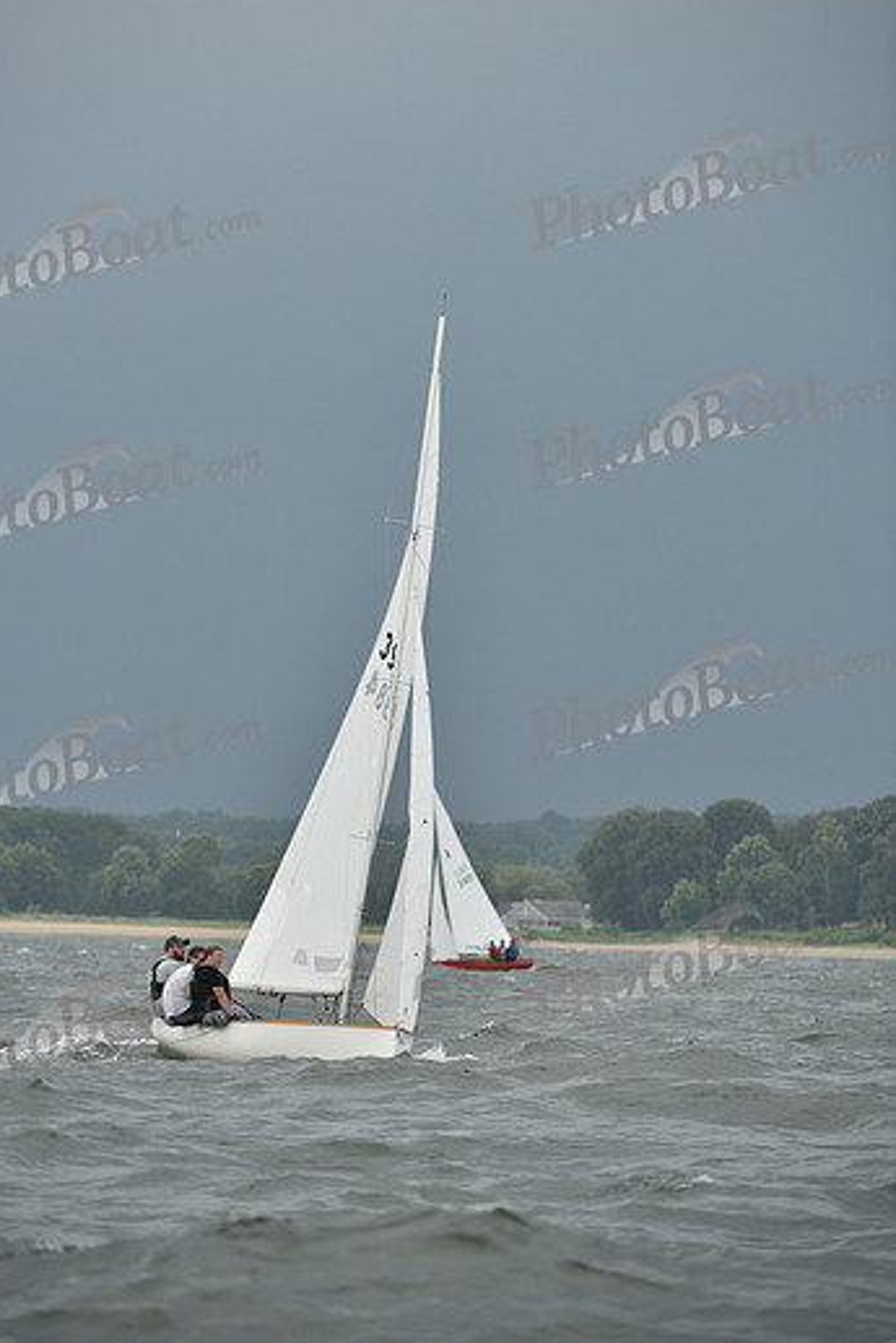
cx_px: 396
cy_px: 595
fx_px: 9214
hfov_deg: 5.6
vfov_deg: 8.3
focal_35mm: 247
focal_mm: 220
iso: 320
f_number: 4.5
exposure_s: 1/800
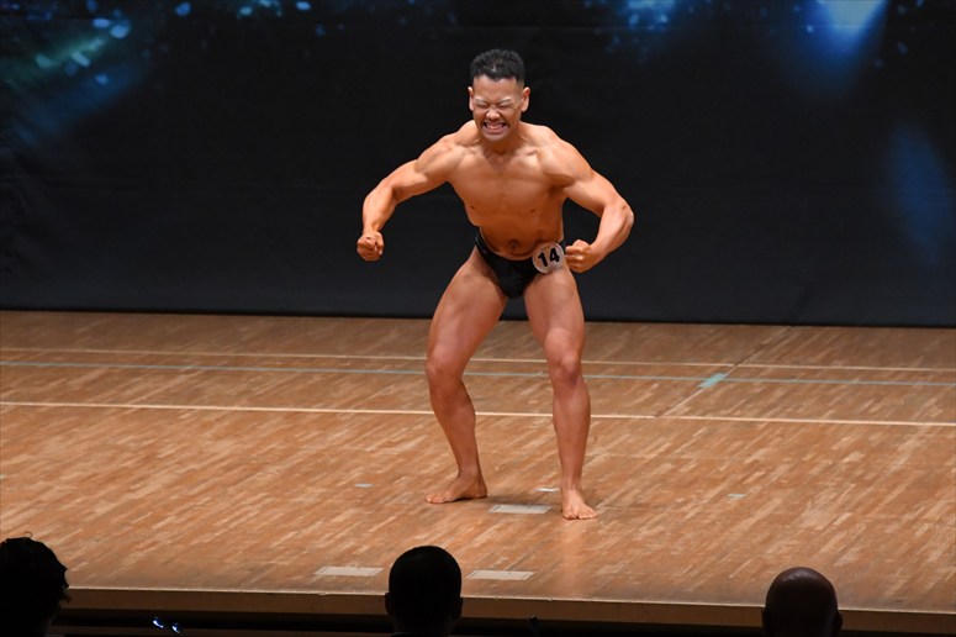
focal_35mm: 270
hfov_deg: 7.6
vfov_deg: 5.1
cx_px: 478
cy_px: 318
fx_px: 7167
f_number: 5.6
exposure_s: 1/400
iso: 5000
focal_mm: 180
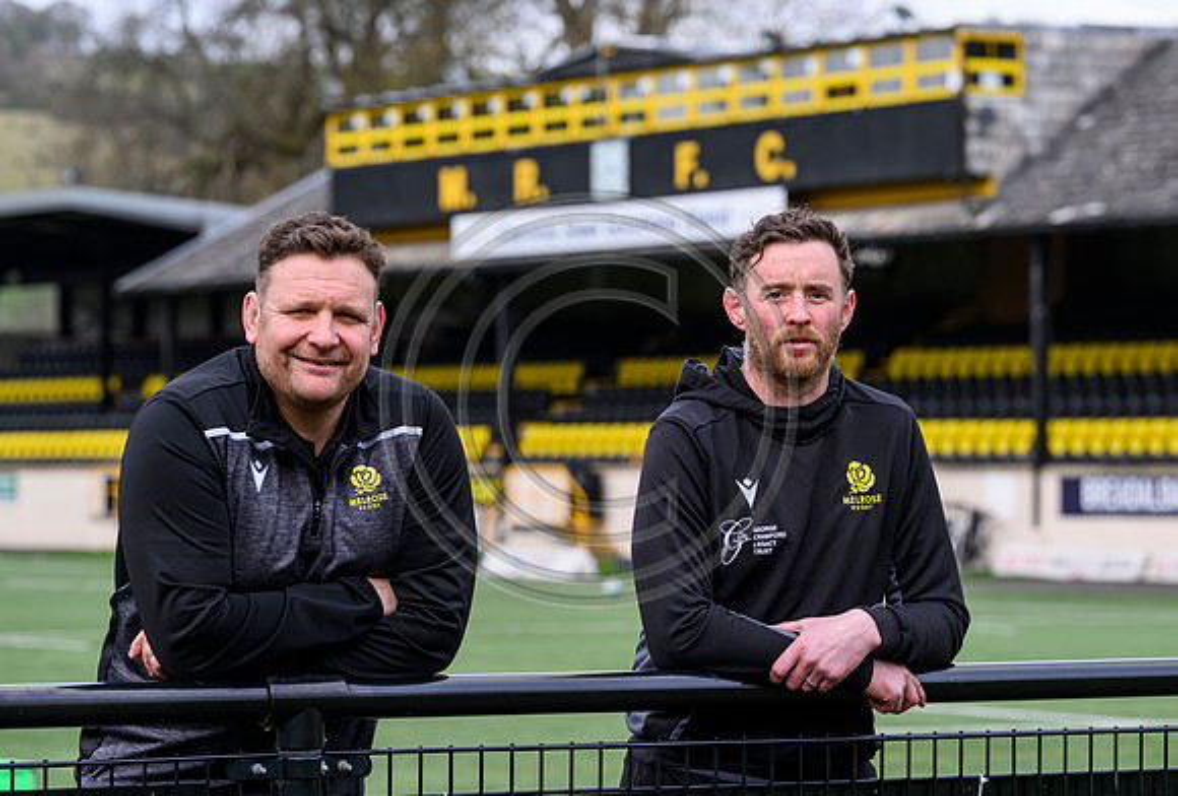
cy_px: 416
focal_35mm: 137
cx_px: 623
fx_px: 4501
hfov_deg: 14.9
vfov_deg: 10.1
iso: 640
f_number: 5.6
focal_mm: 130
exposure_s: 1/320
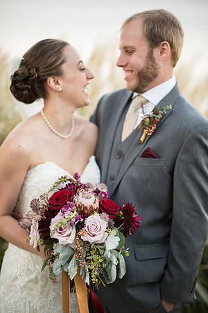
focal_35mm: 85
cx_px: 104
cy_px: 156
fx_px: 737
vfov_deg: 23.9
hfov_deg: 16.1
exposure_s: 1/200
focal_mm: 85
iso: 160
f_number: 1.4
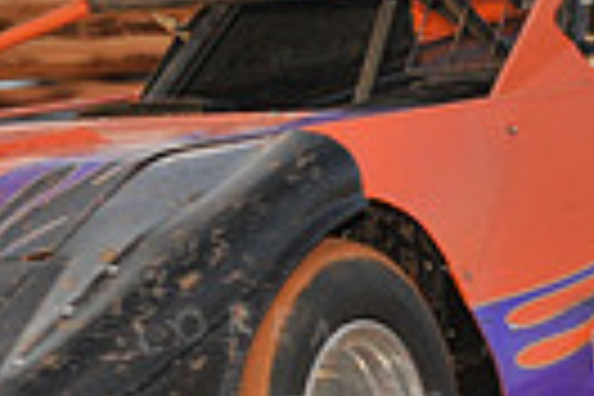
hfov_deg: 4.5
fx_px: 7606
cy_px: 160
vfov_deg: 3.0
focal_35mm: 461
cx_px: 238
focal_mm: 105
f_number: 7.1
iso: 800
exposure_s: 1/320
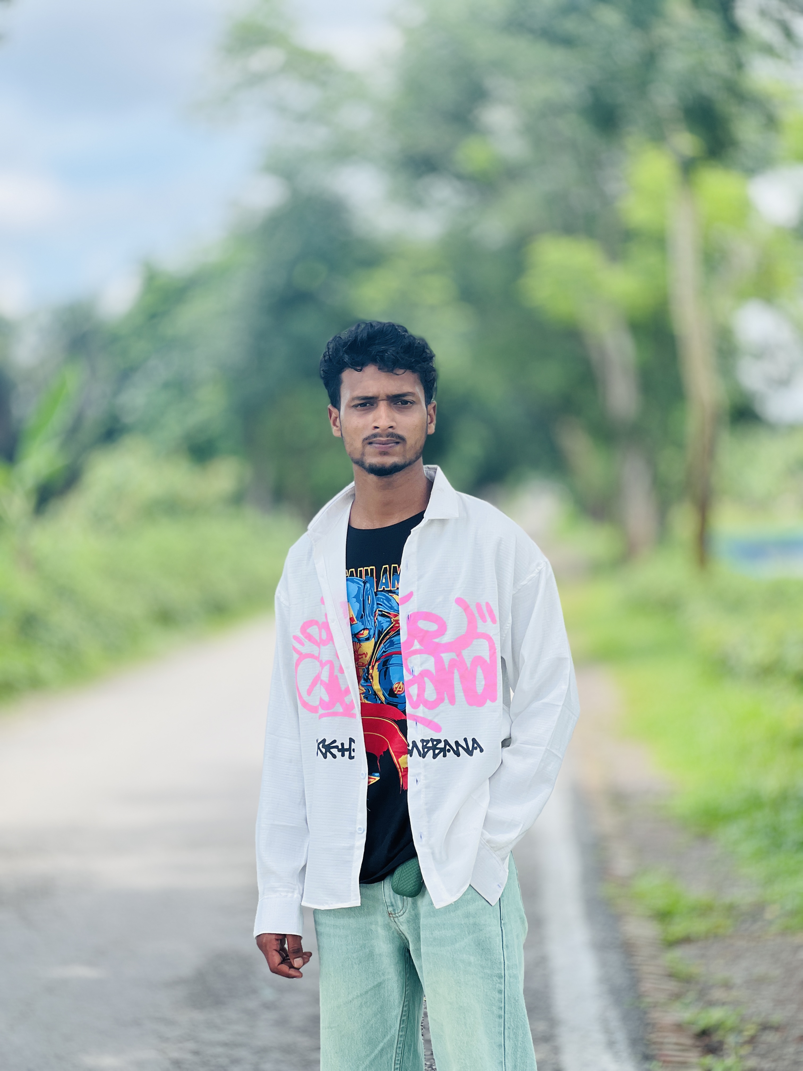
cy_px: 536
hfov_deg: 19.1
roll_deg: +1.2
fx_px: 2382
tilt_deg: +1.3
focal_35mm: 77
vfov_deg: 25.3
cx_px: 402
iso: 25
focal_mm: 9
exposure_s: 1/238
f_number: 2.8
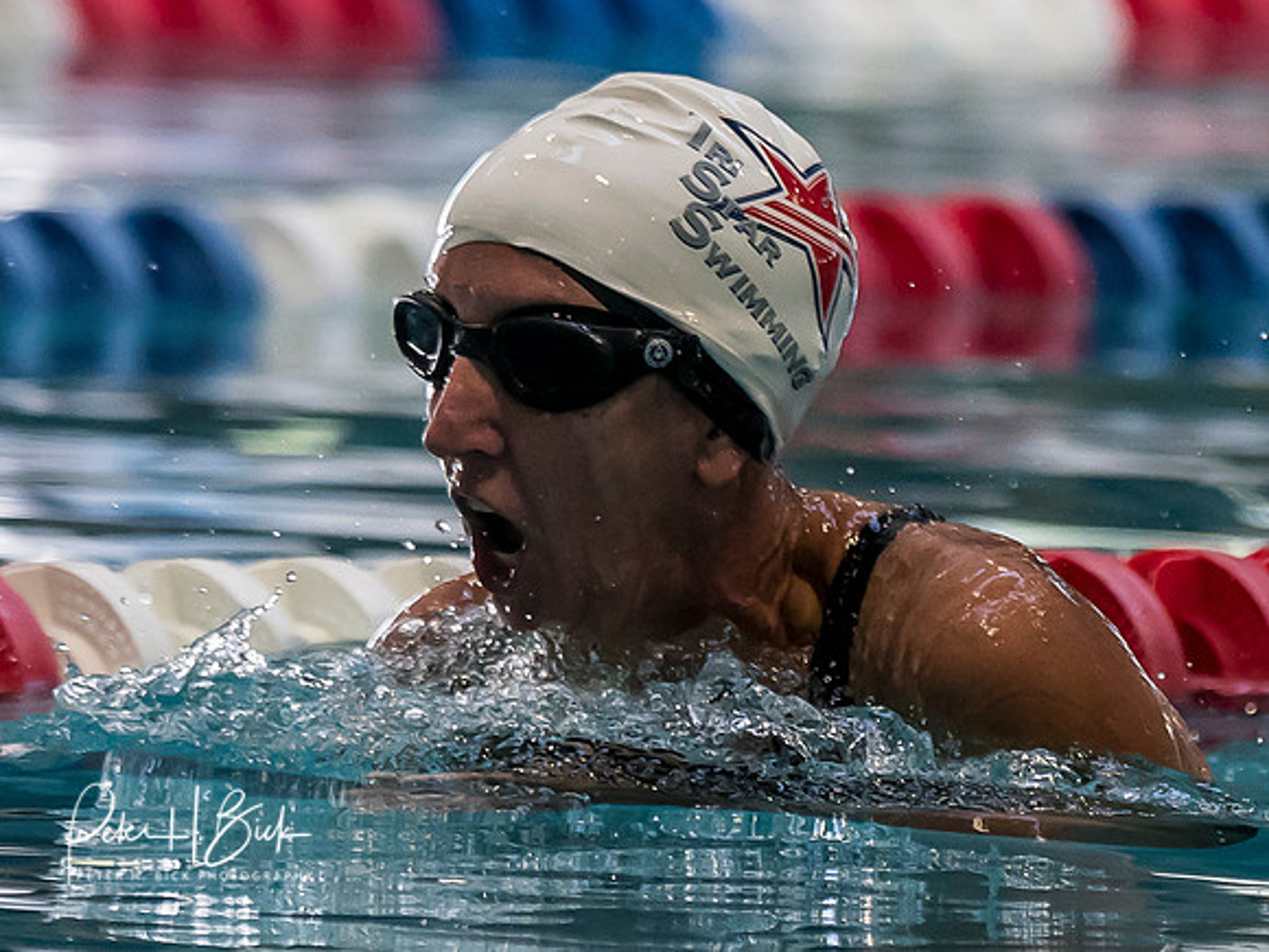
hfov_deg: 1.8
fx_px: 40067
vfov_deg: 1.4
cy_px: 852
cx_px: 721
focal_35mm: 1093
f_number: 2.8
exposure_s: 1/1000
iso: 1600
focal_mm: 200
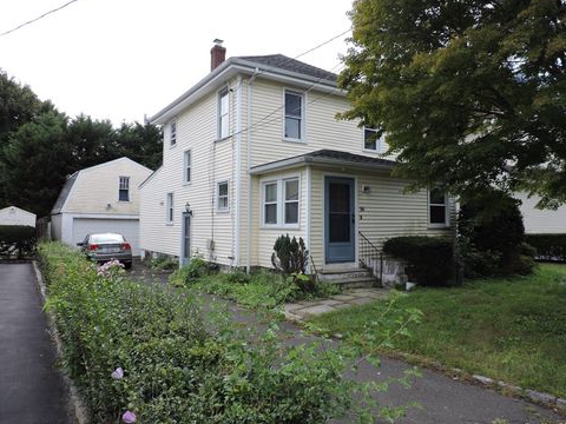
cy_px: 213
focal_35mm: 25
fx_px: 409
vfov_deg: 54.9
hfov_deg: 69.4
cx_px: 288
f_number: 3
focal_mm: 4.3
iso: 100
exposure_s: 1/500
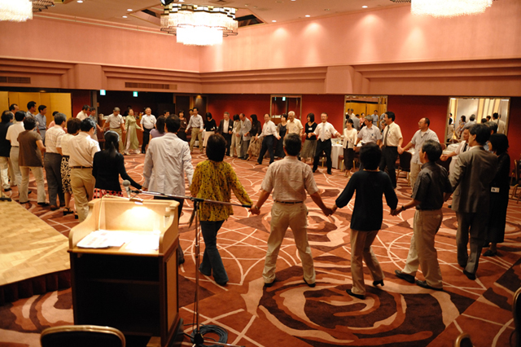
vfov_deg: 46.4
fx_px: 405
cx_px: 260
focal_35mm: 28
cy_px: 174
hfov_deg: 65.5
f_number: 2.8
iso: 4000
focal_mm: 28
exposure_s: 1/125
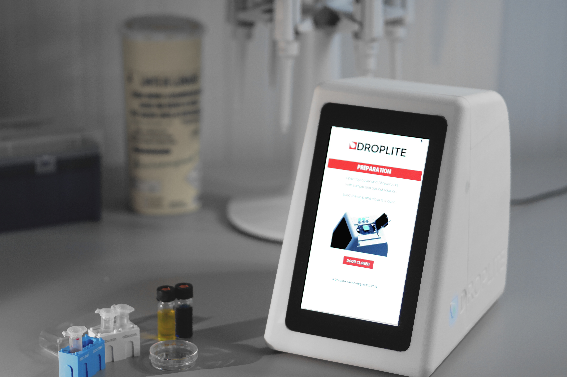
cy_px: 204
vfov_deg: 14.2
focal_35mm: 96
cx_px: 240
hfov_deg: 21.2
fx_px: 1510
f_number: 1.8
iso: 100
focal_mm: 50
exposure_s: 1/125
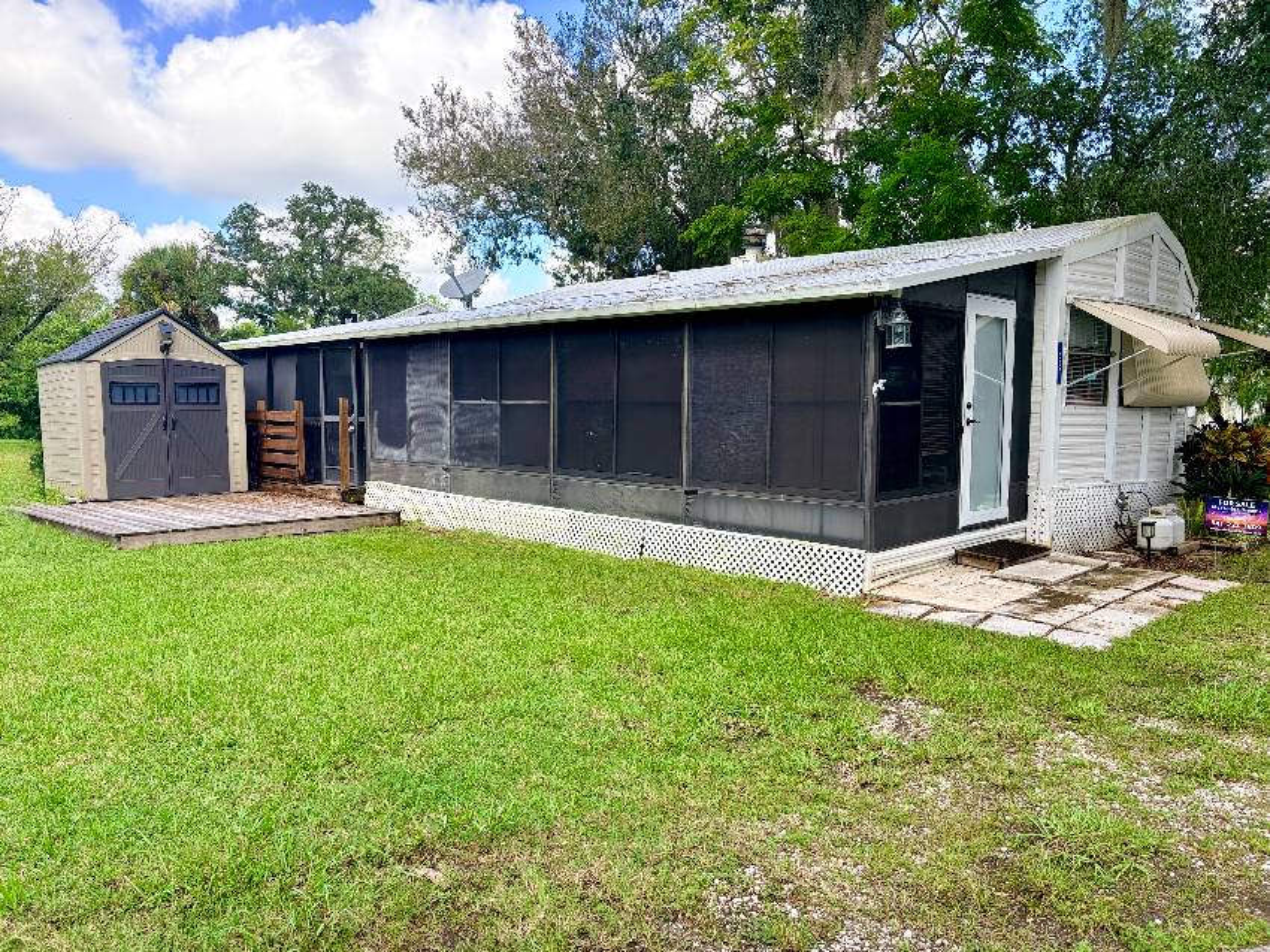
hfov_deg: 67.3
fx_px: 954
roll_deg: +0.2
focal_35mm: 26
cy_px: 476
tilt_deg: -4.3
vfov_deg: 53.0
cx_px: 635
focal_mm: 5.96
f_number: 1.6
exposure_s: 1/830
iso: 64
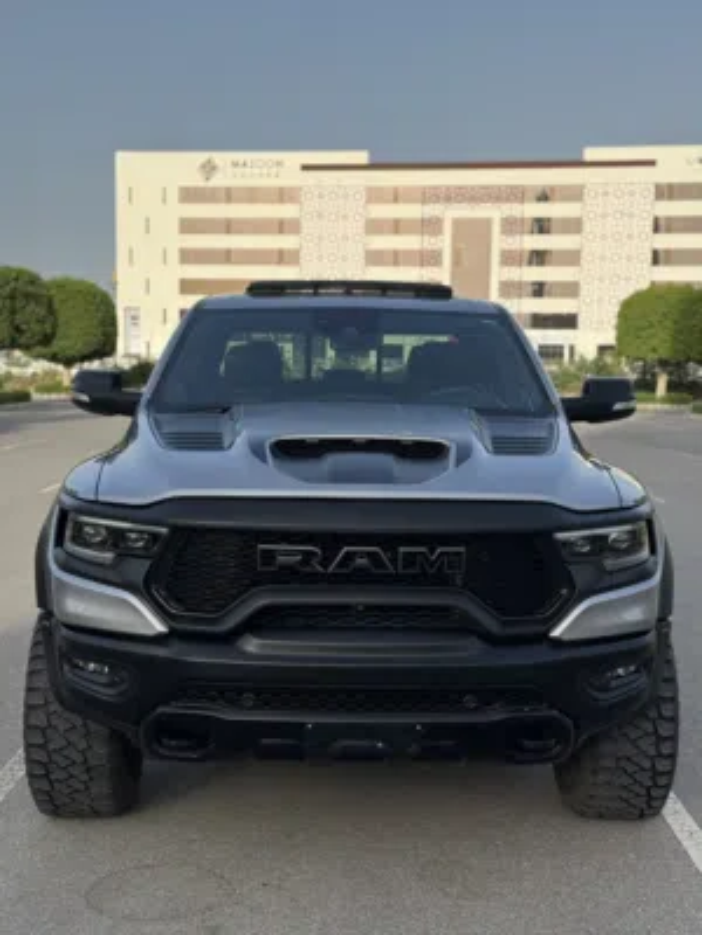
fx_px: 1298
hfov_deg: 30.3
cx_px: 351
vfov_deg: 39.7
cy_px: 468
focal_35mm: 48
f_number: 1.78
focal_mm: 6.76
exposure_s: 1/4049
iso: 64
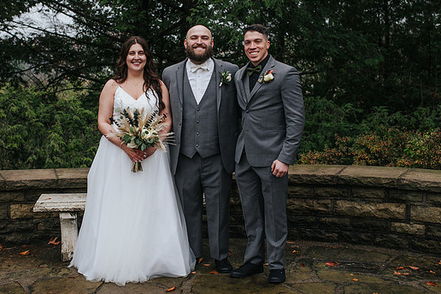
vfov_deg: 28.0
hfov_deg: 40.9
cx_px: 170
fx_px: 588
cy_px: 126
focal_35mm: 48
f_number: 3.2
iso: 800
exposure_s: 1/320
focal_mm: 35
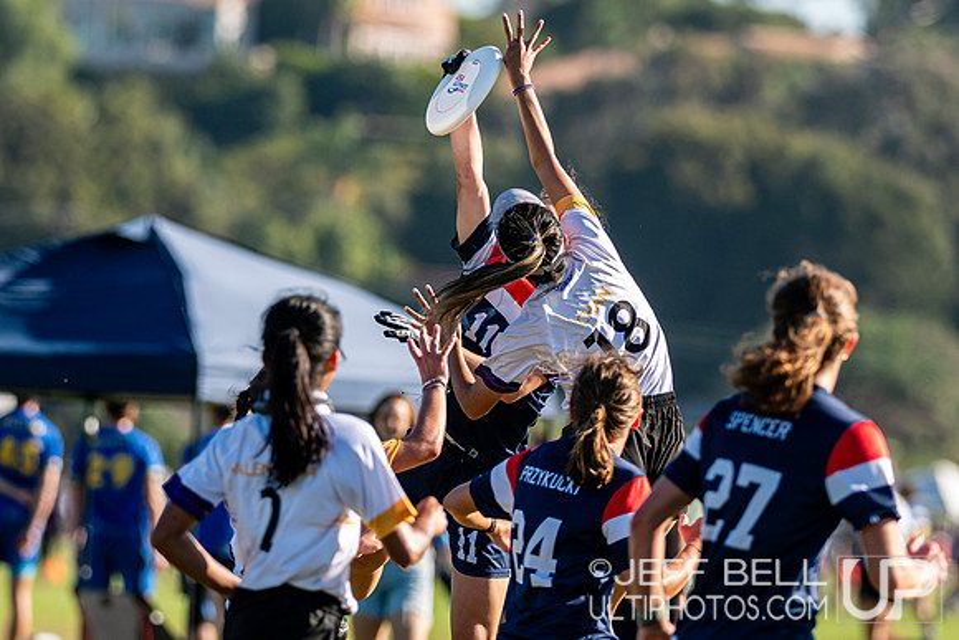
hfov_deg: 4.7
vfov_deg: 3.1
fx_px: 11724
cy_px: 264
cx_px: 429
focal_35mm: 440
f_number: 3.2
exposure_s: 1/2500
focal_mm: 220
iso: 250
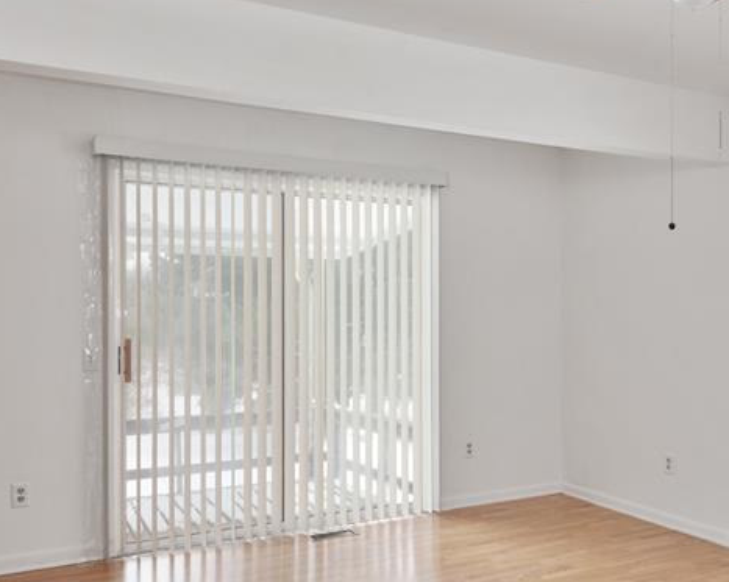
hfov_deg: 50.5
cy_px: 318
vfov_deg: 42.1
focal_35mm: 35
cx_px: 492
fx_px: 755
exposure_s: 1/40
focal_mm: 17
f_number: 8
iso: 320
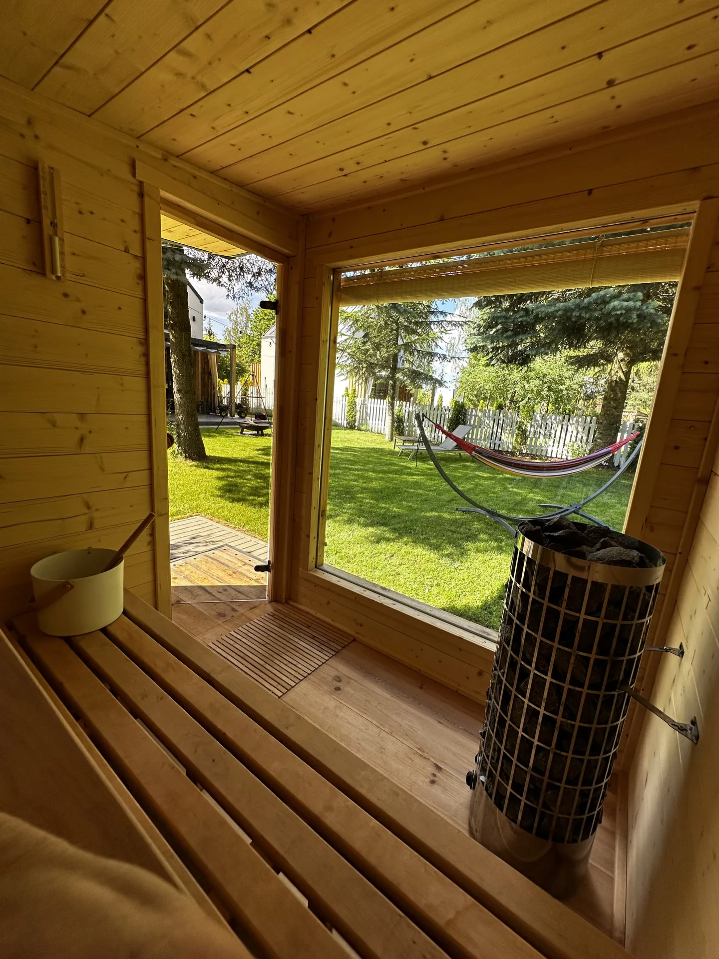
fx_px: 388
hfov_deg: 85.7
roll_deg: -4.9
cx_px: 360
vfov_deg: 102.1
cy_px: 480
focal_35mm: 14
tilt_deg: -10.8
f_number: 2.2
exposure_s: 1/231
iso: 40
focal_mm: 2.22
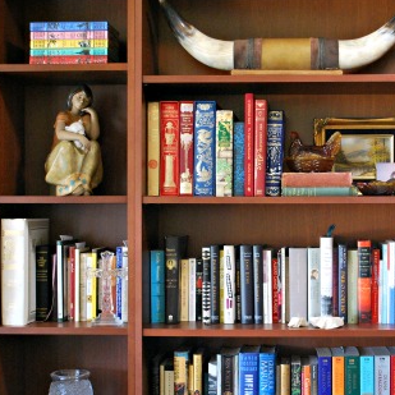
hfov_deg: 25.8
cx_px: 286
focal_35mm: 66
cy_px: 220
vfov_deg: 26.1
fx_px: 852
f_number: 4.5
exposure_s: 1/30
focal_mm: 28
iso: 1100
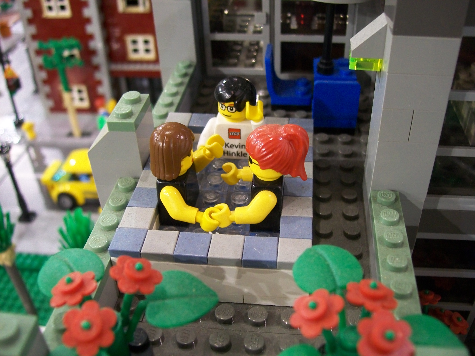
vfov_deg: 39.7
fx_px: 494
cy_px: 178
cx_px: 238
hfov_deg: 51.4
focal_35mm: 36
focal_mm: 6
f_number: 2.7
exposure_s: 1/8
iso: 160
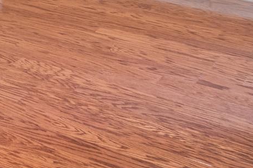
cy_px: -193
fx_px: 630
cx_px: -239
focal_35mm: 90
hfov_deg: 17.2
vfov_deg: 12.8
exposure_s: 3.2
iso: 250
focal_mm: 11
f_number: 9
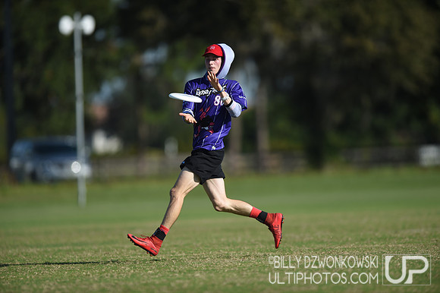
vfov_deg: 3.4
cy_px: 146
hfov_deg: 5.2
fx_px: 4886
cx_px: 220
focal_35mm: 400
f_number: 3.5
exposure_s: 1/2500
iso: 100
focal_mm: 400
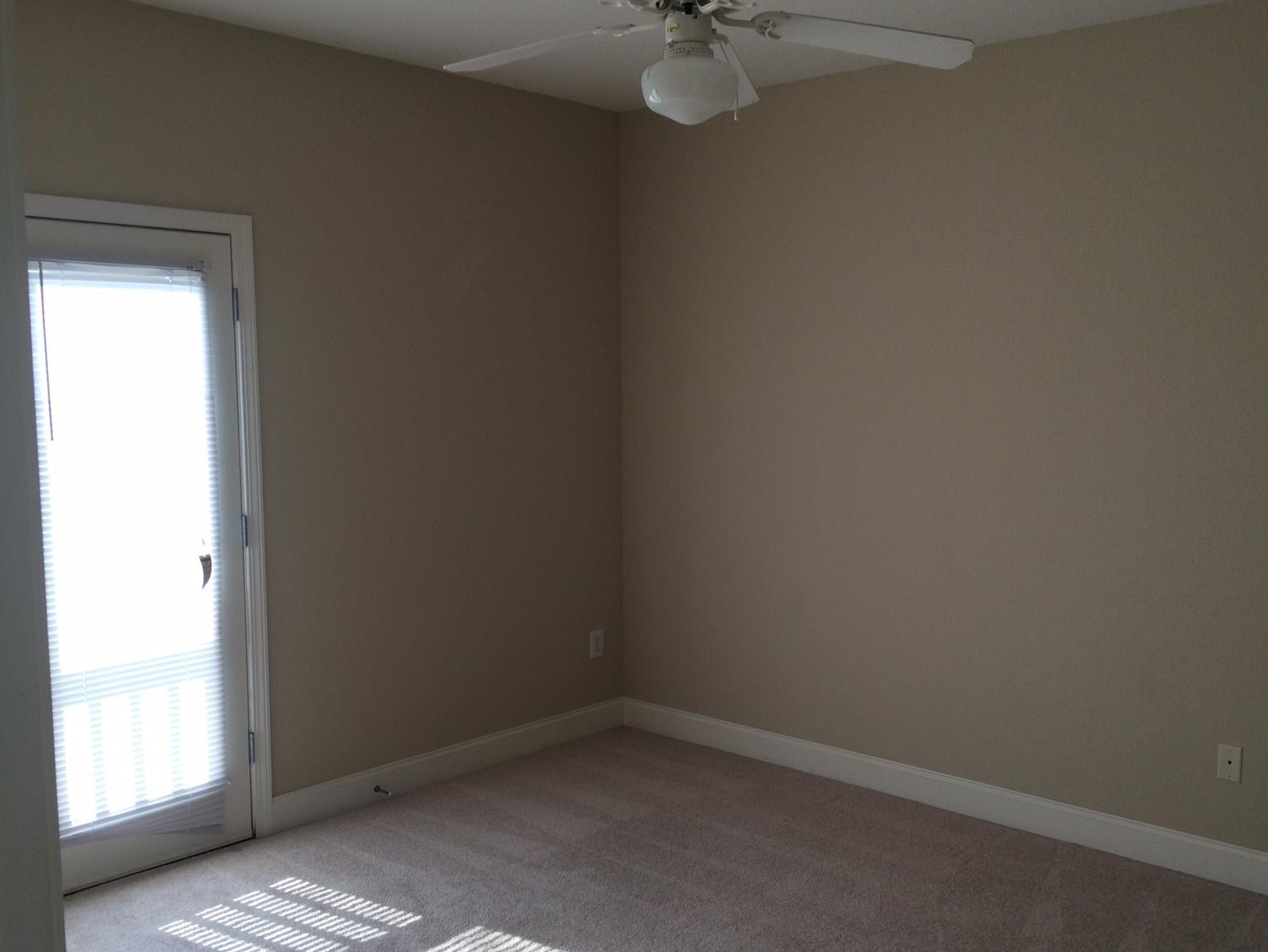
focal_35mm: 33
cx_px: 711
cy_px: 518
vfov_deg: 42.9
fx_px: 1209
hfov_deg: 55.2
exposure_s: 1/192
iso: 32
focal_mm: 4.15
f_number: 2.2
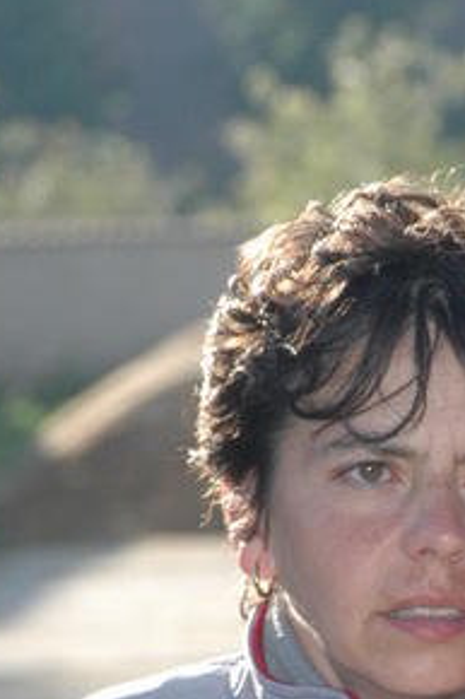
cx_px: 411
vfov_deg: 5.4
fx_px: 7375
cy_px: 793
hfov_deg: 3.6
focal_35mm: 380
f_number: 6.7
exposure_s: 1/500
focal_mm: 105
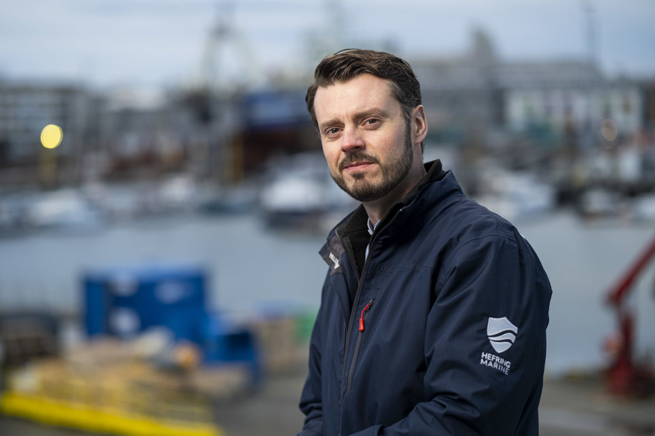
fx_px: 1528
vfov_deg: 16.3
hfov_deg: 24.2
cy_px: 218
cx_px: 328
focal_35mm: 84
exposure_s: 1/2500
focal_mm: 56
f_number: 1.4
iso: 640
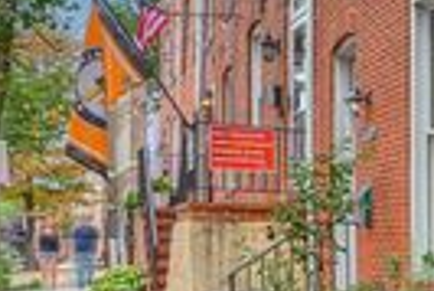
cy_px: 224
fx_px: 724
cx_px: 692
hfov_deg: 24.1
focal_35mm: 60
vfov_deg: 22.4
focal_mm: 16
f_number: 6.3
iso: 200
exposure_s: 1/3
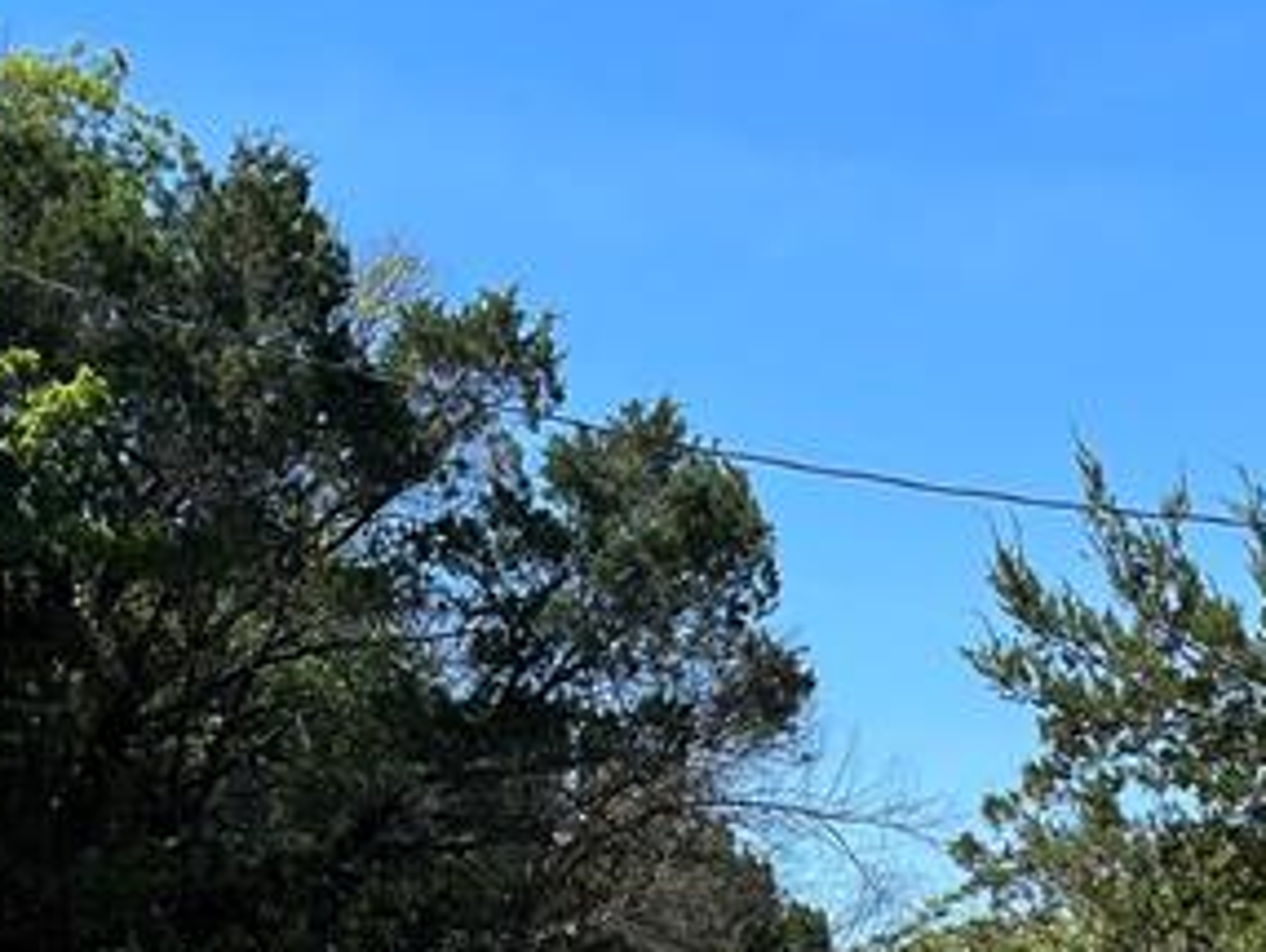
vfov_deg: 15.3
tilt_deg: +0.1
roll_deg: +0.6
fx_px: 3404
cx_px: 1208
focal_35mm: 93
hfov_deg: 20.5
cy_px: 1178
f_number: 1.6
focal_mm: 5.1
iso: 50
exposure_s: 1/2309
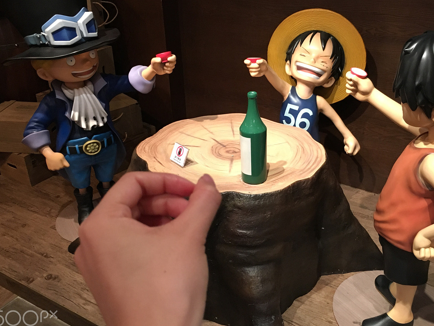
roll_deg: +0.8
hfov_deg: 50.0
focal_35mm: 37
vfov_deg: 38.7
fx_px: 464
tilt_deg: -26.1
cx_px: 248
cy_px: 156
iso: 200
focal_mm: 4.15
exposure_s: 1/33
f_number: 2.2
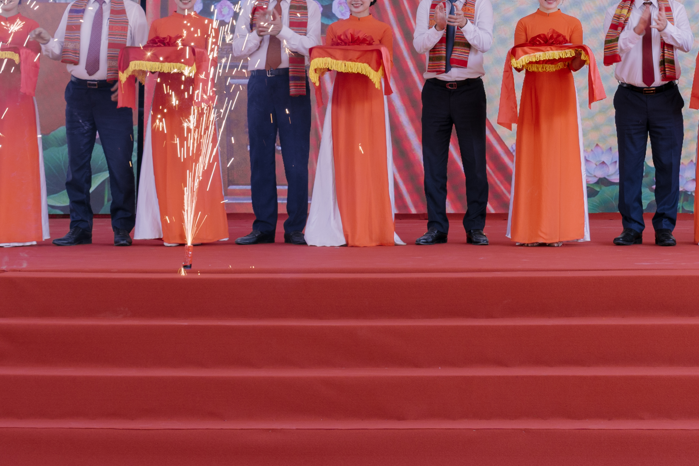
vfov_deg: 12.5
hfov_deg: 18.6
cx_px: 638
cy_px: -41
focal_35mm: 108
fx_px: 2097
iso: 200
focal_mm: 43
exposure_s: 1/60
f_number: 8
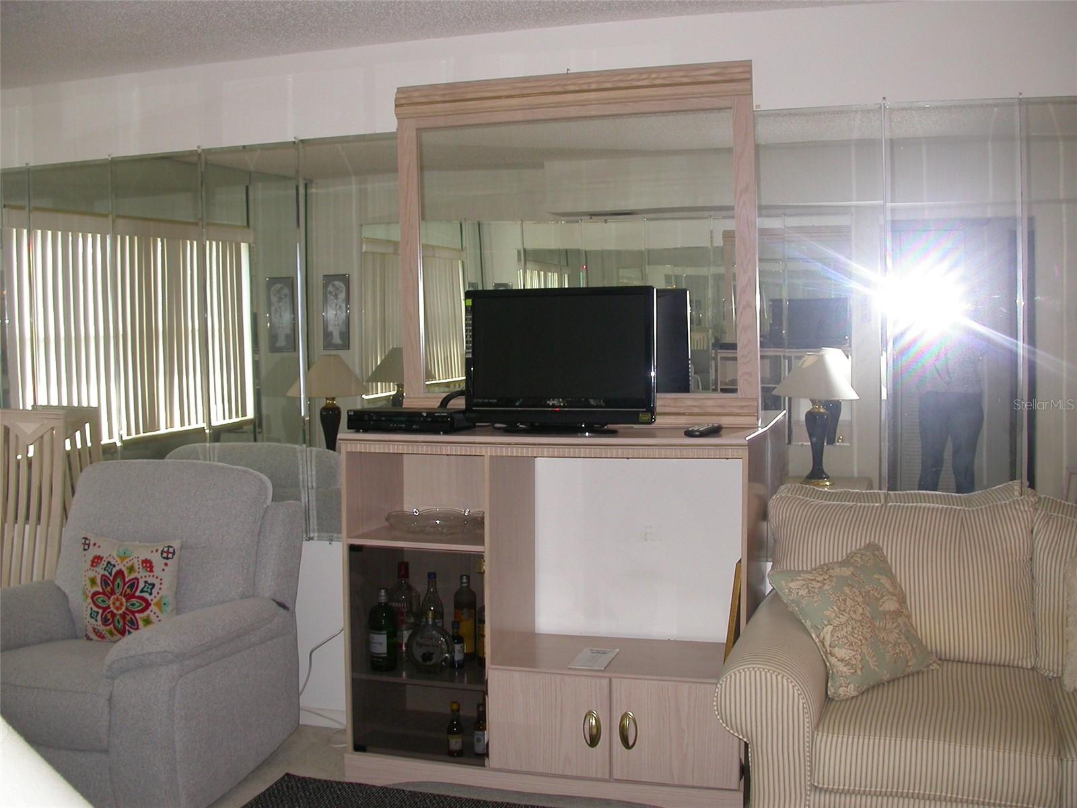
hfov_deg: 49.0
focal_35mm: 38
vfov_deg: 37.7
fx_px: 1182
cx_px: 538
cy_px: 404
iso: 100
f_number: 2.6
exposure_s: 1/60
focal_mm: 7.85
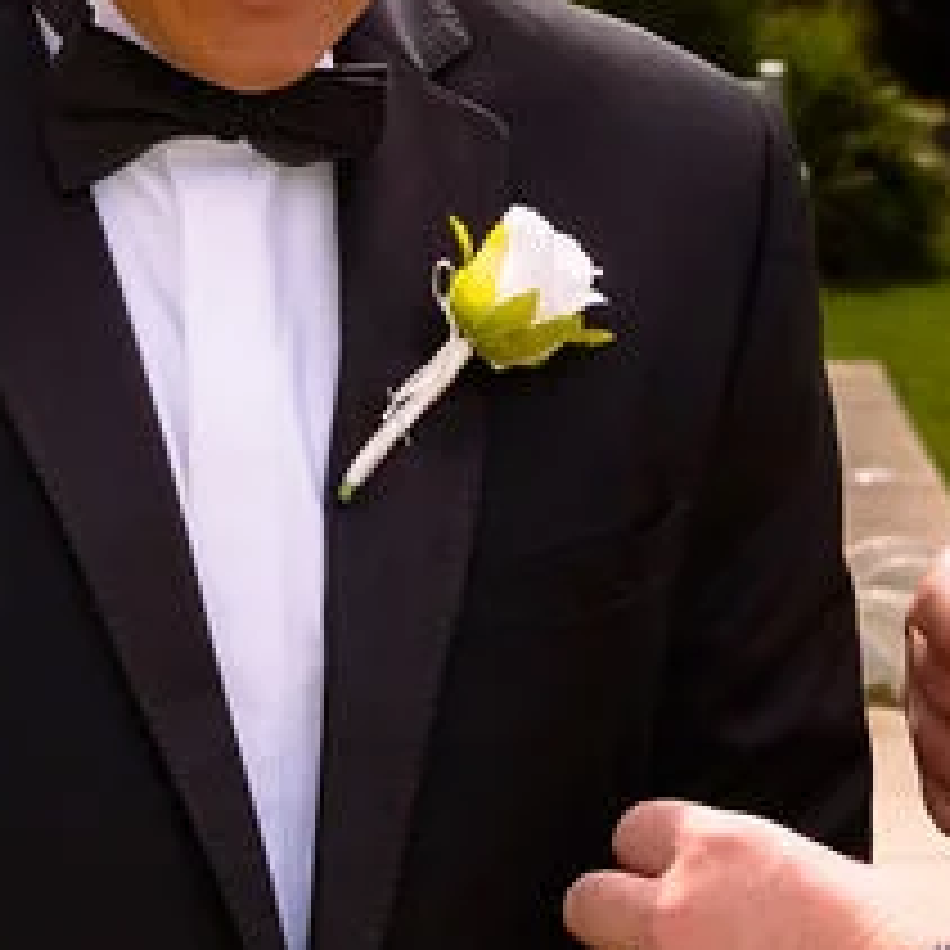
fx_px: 4657
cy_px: 207
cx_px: 286
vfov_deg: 11.6
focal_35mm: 150
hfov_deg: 11.6
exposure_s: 1/640
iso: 100
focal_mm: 28
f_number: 5
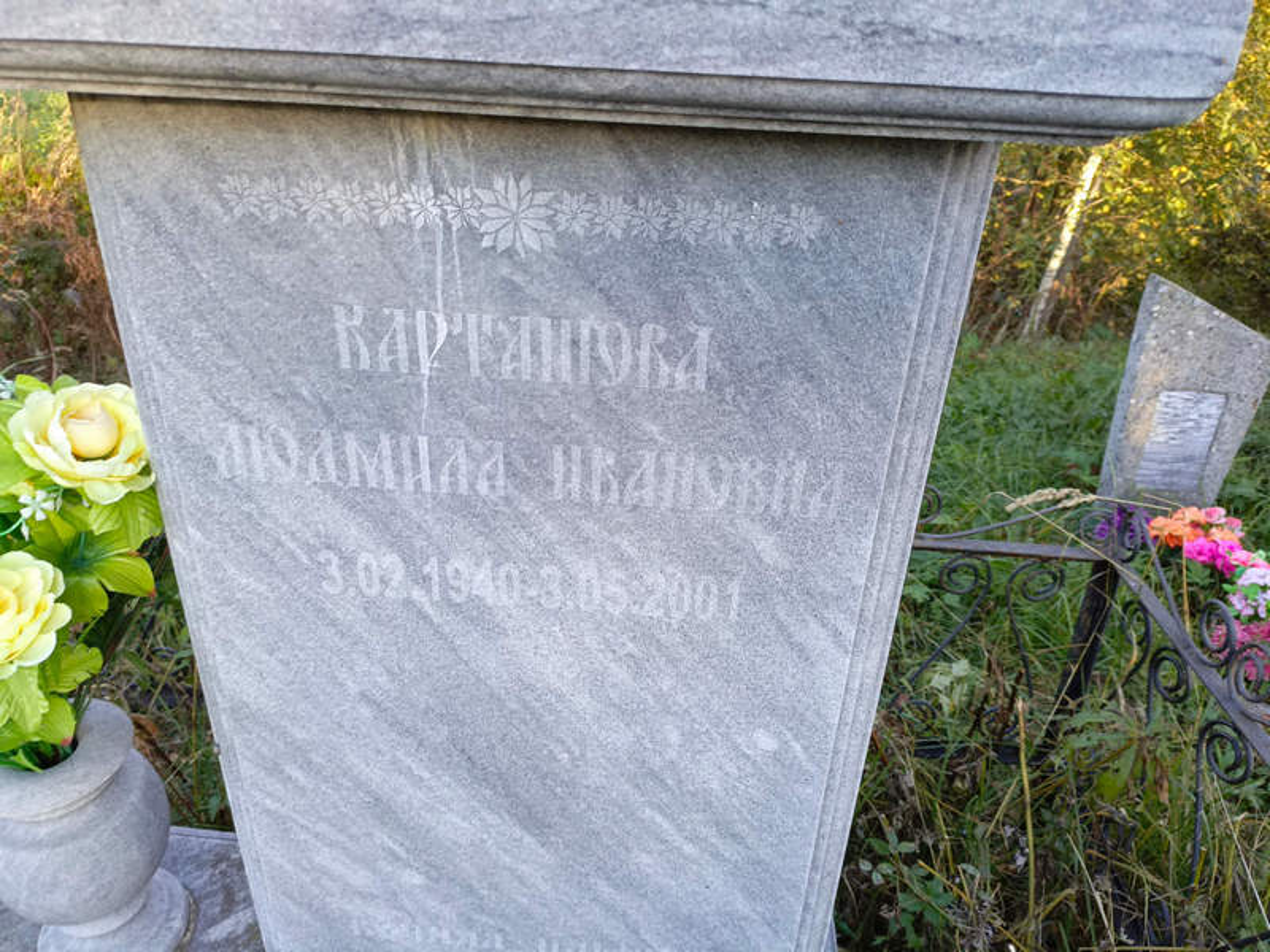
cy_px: 476
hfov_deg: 69.4
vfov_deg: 54.9
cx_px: 635
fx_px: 917
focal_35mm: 25
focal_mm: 4.76
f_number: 1.69
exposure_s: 1/100
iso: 208
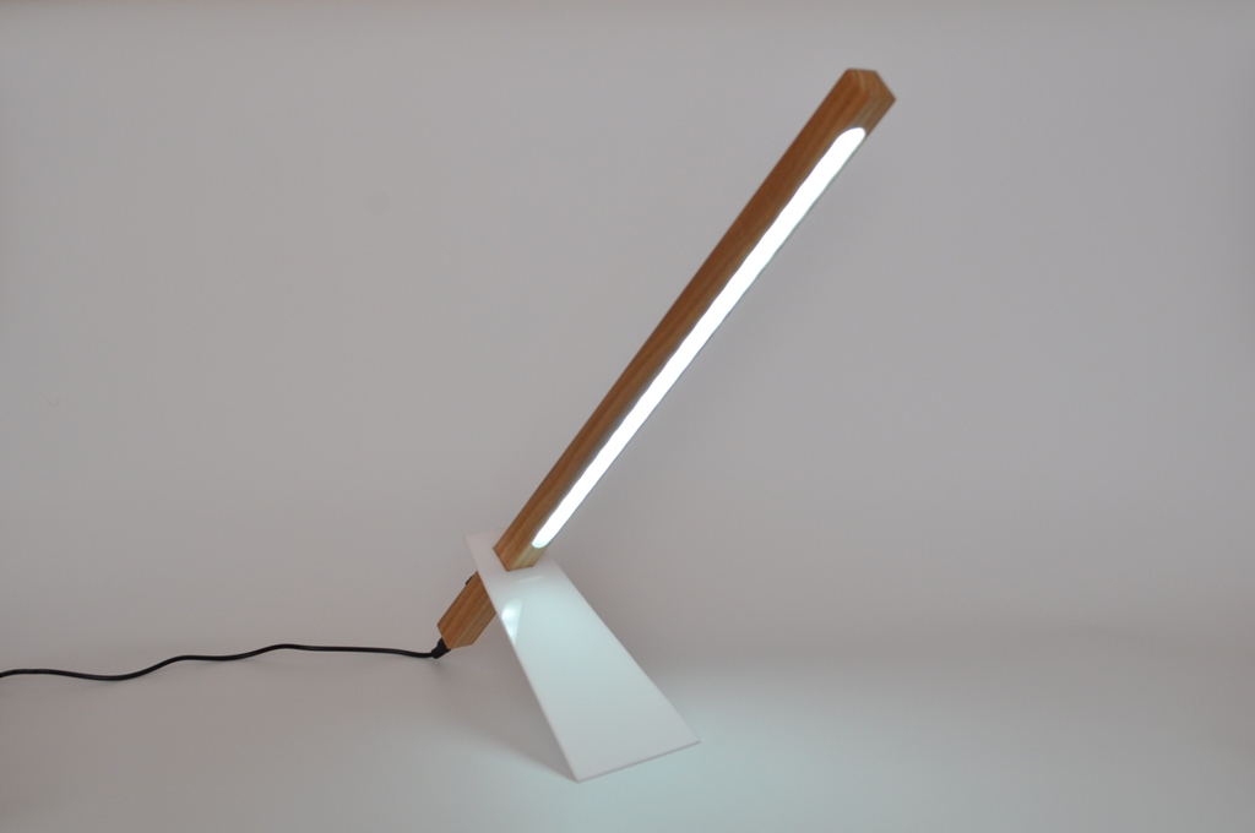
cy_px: 416
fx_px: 1567
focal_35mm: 45
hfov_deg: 43.7
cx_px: 628
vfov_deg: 29.8
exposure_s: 1/200
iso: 640
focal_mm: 30
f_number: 7.1
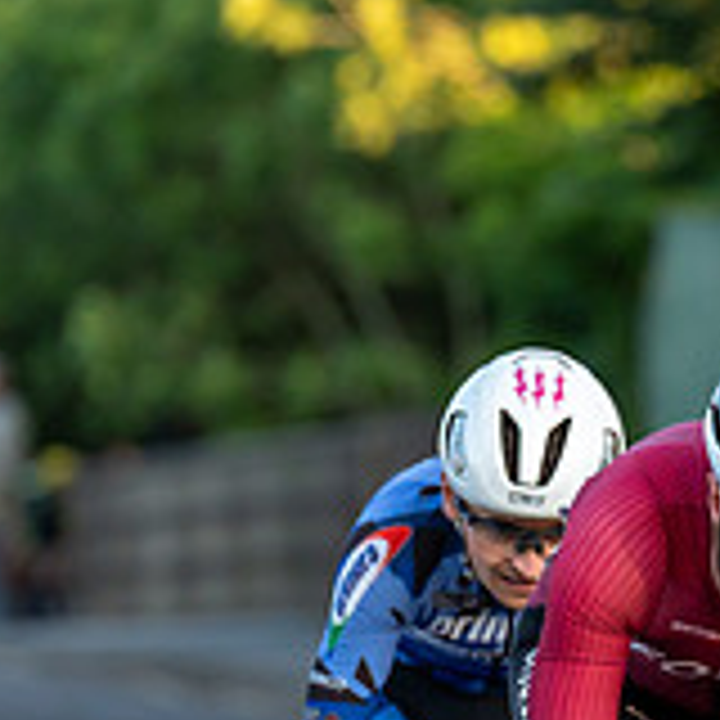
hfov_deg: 2.0
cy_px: 716
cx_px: 1144
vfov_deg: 2.0
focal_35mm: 860
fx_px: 20238
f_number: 4
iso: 1000
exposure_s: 1/800
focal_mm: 200
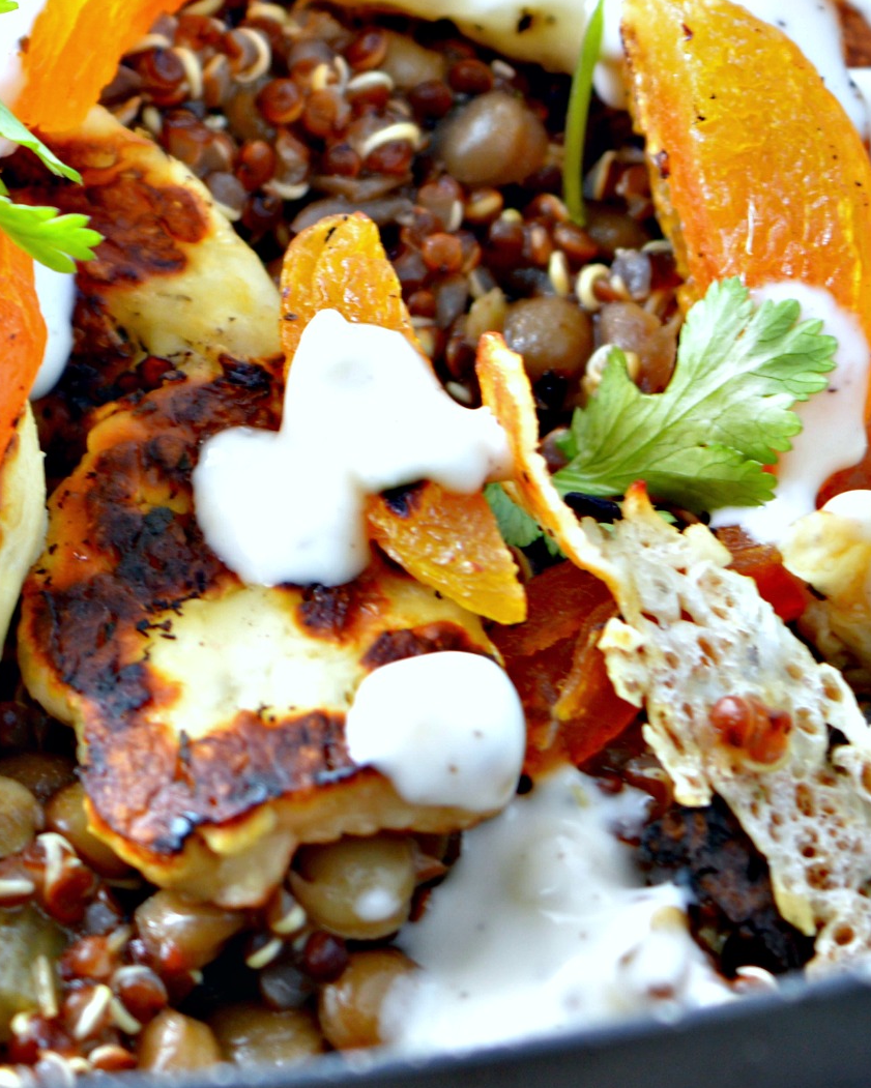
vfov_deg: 7.9
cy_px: 189
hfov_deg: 6.3
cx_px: -48
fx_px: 7877
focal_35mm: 244
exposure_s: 1/15
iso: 100
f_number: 5.6
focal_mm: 55
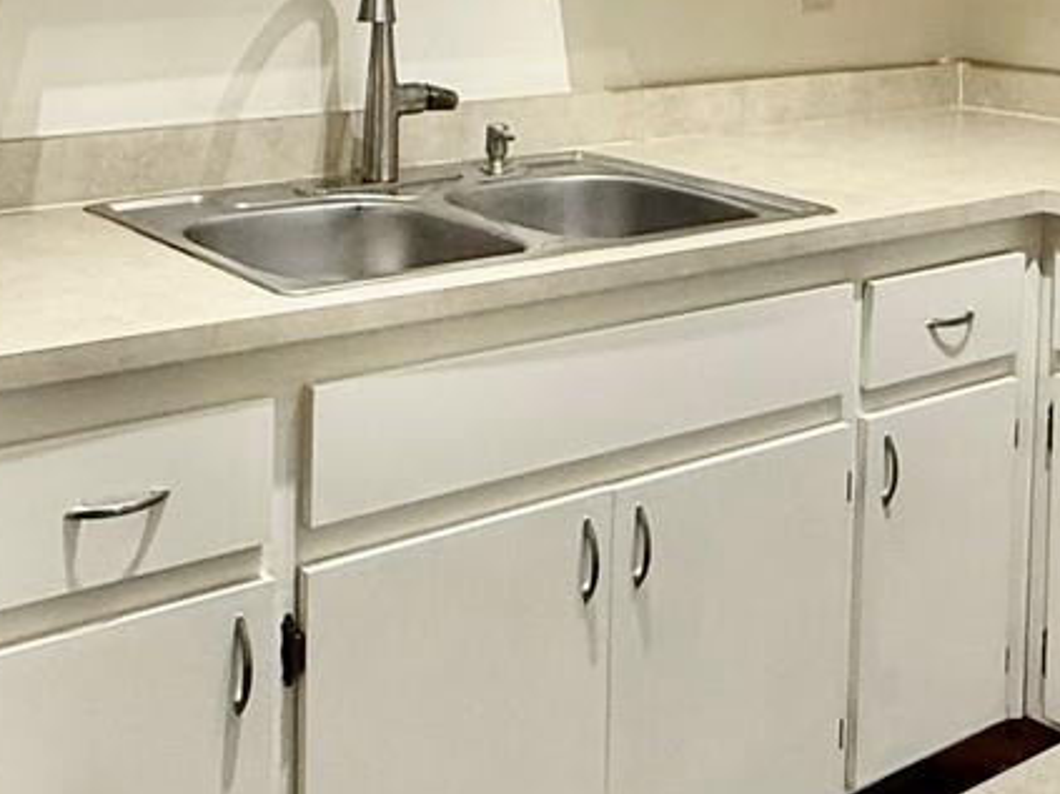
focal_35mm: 53
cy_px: -3
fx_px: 1622
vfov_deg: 26.1
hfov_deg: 36.2
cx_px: 524
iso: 200
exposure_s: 1/120
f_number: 2.2
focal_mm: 2.22
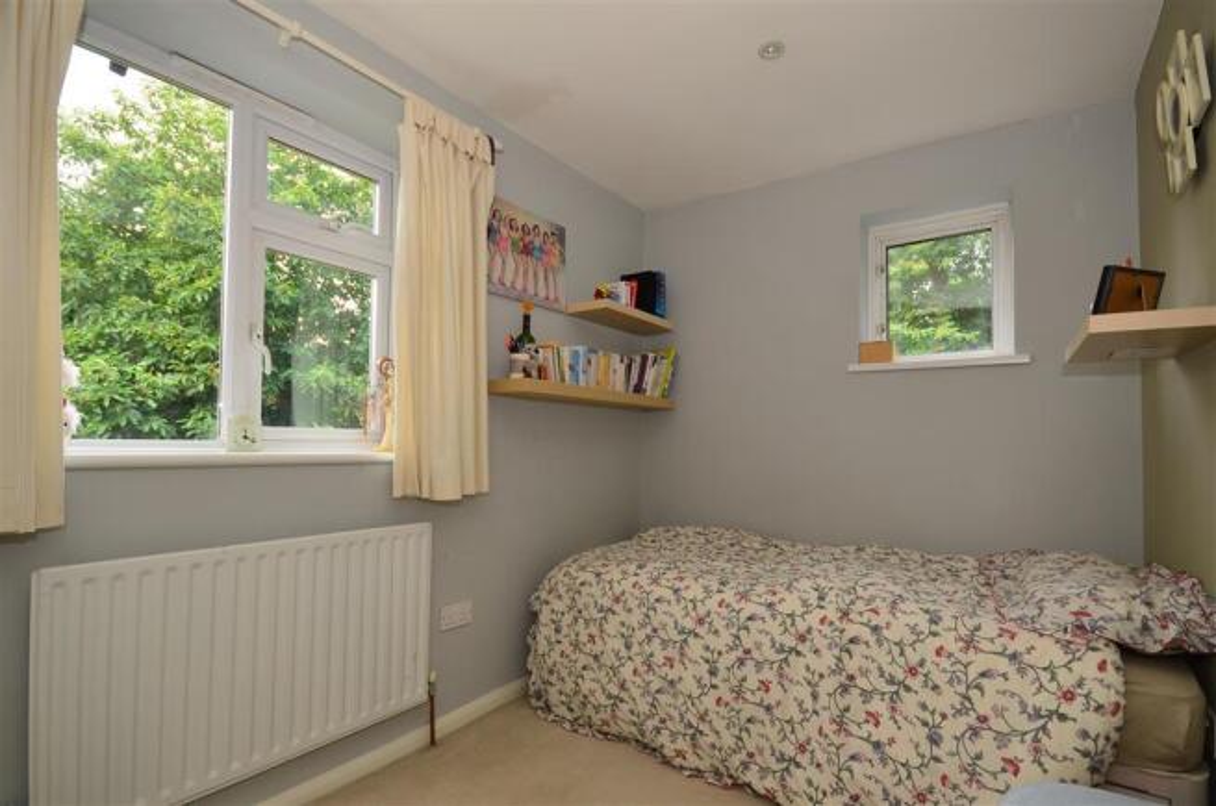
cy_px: 403
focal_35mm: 15
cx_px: 608
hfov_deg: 100.5
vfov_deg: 77.1
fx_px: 506
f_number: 6.3
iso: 200
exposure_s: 1/30
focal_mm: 10
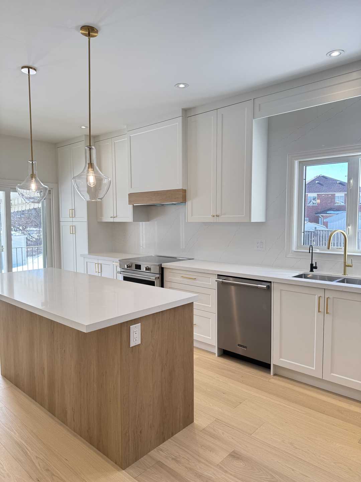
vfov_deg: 71.6
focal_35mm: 24
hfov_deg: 56.8
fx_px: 334
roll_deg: -0.2
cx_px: 180
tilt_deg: -3.2
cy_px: 241
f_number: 1.78
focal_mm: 6.76
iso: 80
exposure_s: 1/186
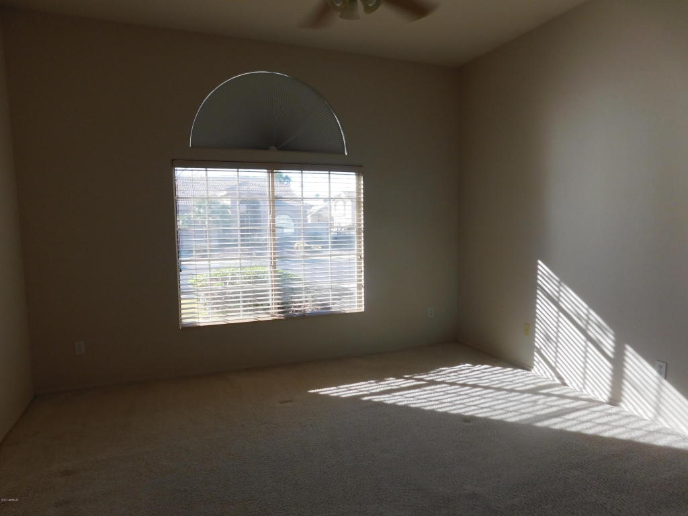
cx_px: 344
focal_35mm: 23
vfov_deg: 58.9
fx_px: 457
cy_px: 258
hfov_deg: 73.9
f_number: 3
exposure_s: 1/60
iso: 125
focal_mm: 4
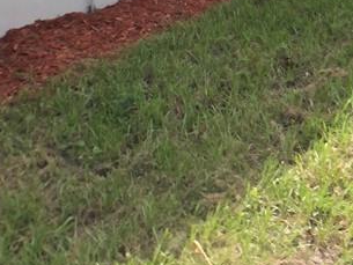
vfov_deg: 14.5
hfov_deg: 20.7
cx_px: 250
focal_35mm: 94
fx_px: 959
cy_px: -146
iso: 20
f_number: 1.8
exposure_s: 1/923
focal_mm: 4
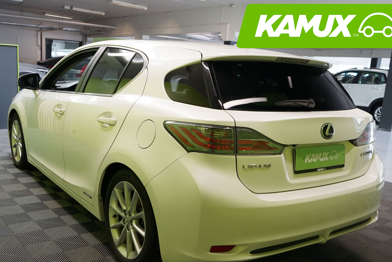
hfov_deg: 50.6
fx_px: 414
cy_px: 159
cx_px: 172
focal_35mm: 38
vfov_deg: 34.9
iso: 1250
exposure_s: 1/40
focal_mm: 29
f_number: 5.6
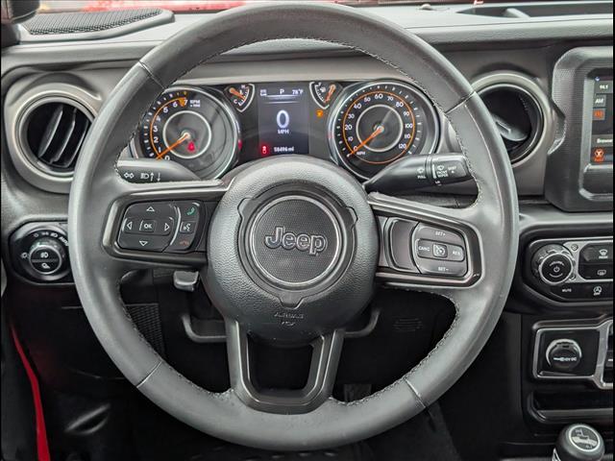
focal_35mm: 49
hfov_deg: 38.9
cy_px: 230
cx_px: 308
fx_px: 871
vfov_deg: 29.7
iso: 92
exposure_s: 1/263
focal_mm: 6.9
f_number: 1.68
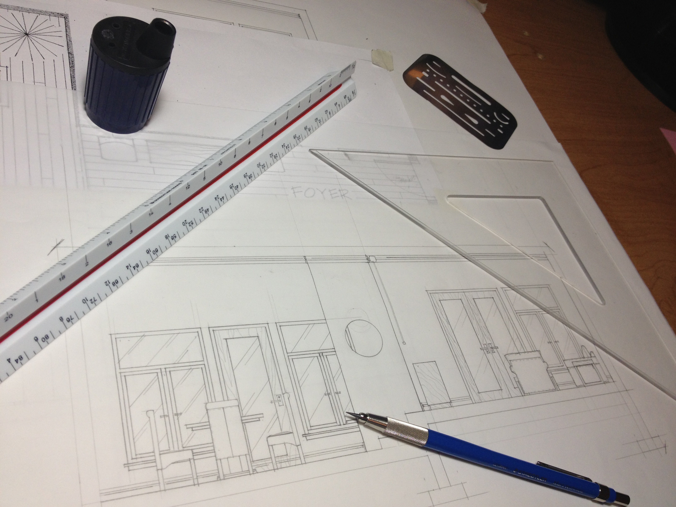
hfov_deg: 52.6
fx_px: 683
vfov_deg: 40.7
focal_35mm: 35
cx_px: 338
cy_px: 254
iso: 64
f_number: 2.4
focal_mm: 4.28
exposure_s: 1/60
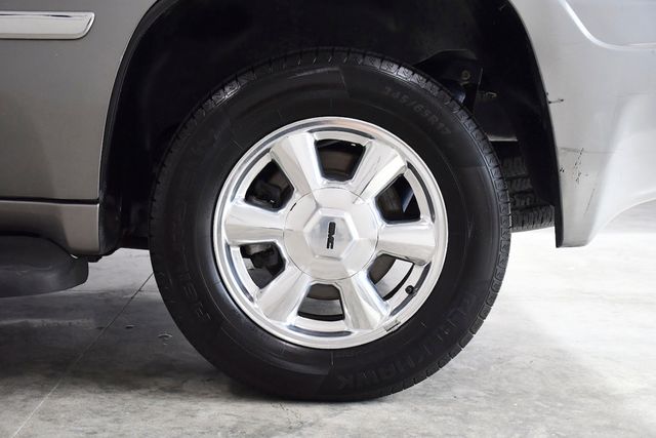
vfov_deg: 28.1
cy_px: 219
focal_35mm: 48
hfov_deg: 41.1
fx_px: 875
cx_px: 328
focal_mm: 32
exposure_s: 1/1250
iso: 1250
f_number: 4
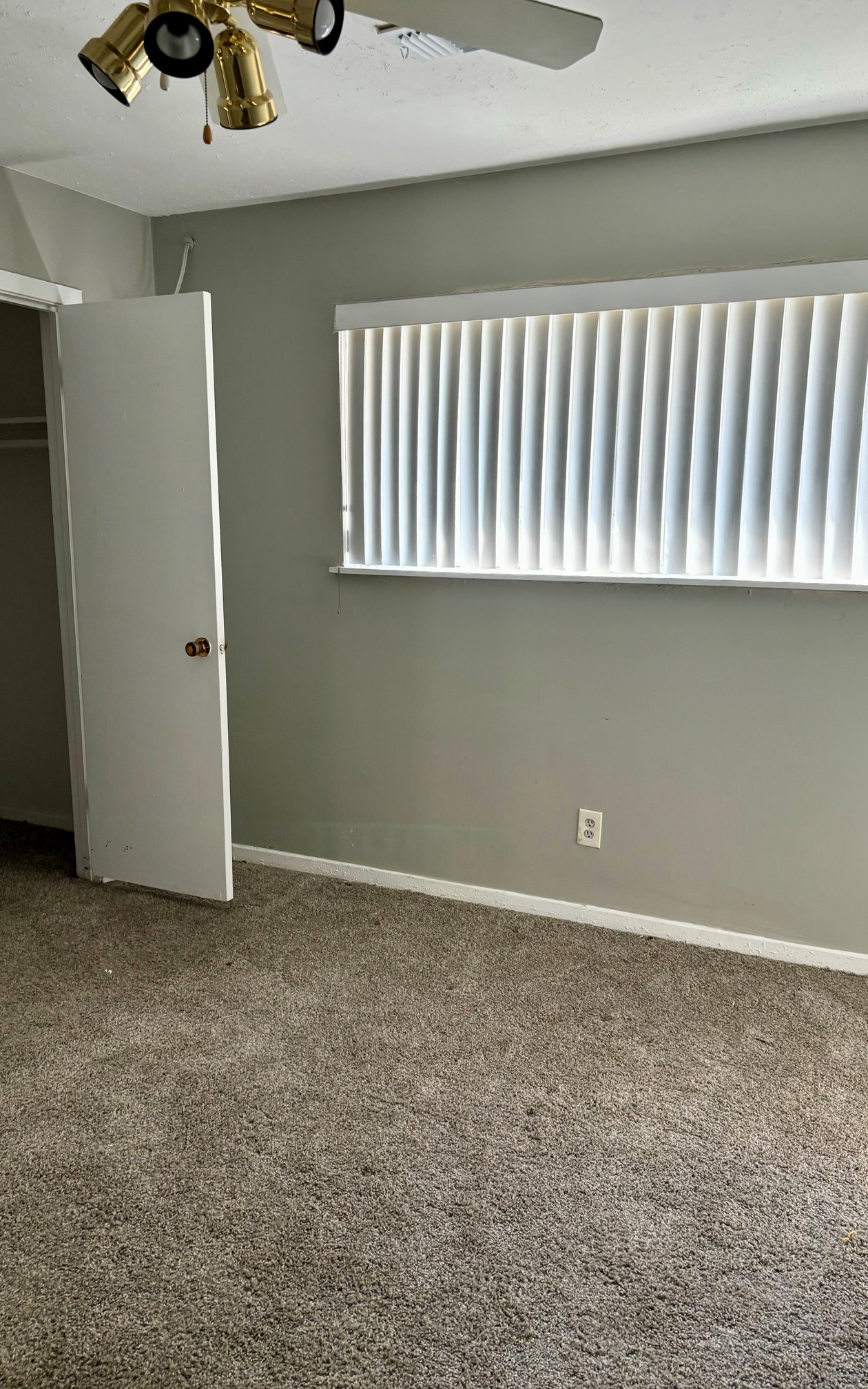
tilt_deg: -10.8
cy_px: 692
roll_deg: -1.2
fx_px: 1060
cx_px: 462
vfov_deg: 66.5
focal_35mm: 28
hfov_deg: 44.5
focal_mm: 5.96
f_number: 1.6
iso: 100
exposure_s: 1/60
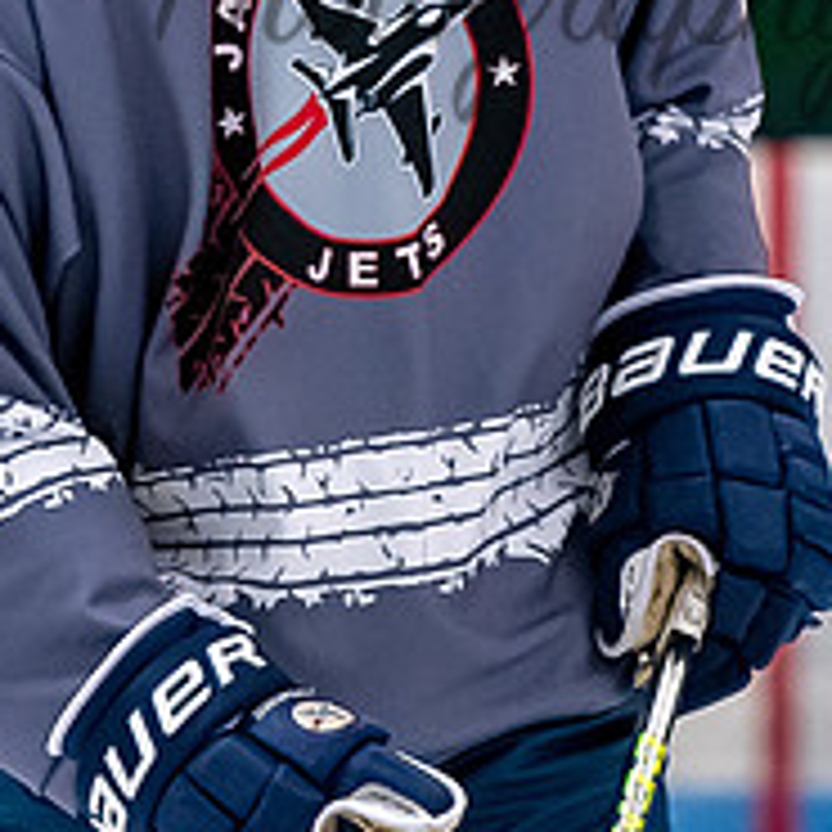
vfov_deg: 1.8
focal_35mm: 949
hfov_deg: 1.8
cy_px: -220
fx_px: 25806
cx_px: 226
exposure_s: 1/800
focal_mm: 165
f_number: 3.2
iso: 2000
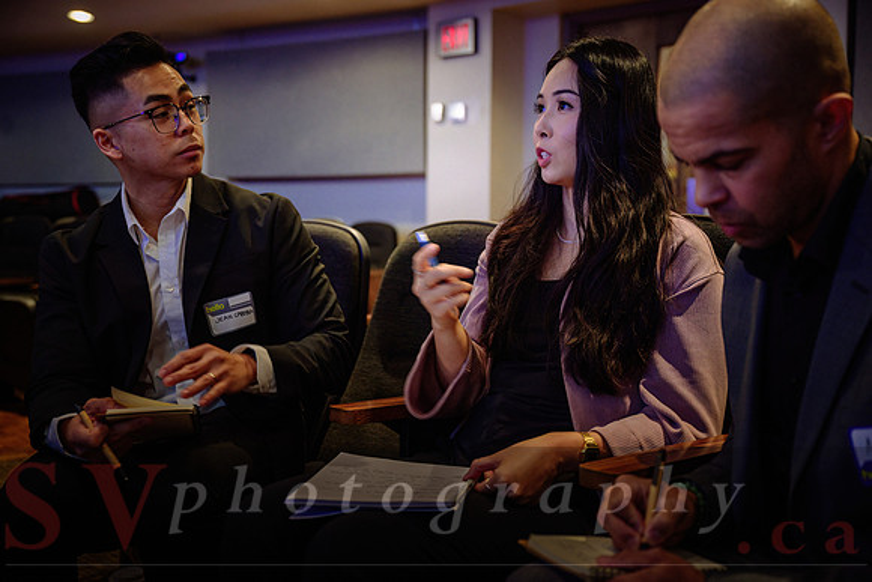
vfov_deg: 33.4
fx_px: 969
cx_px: 436
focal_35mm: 40
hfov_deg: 48.4
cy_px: 291
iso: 1600
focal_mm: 40
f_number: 2.8
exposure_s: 1/80
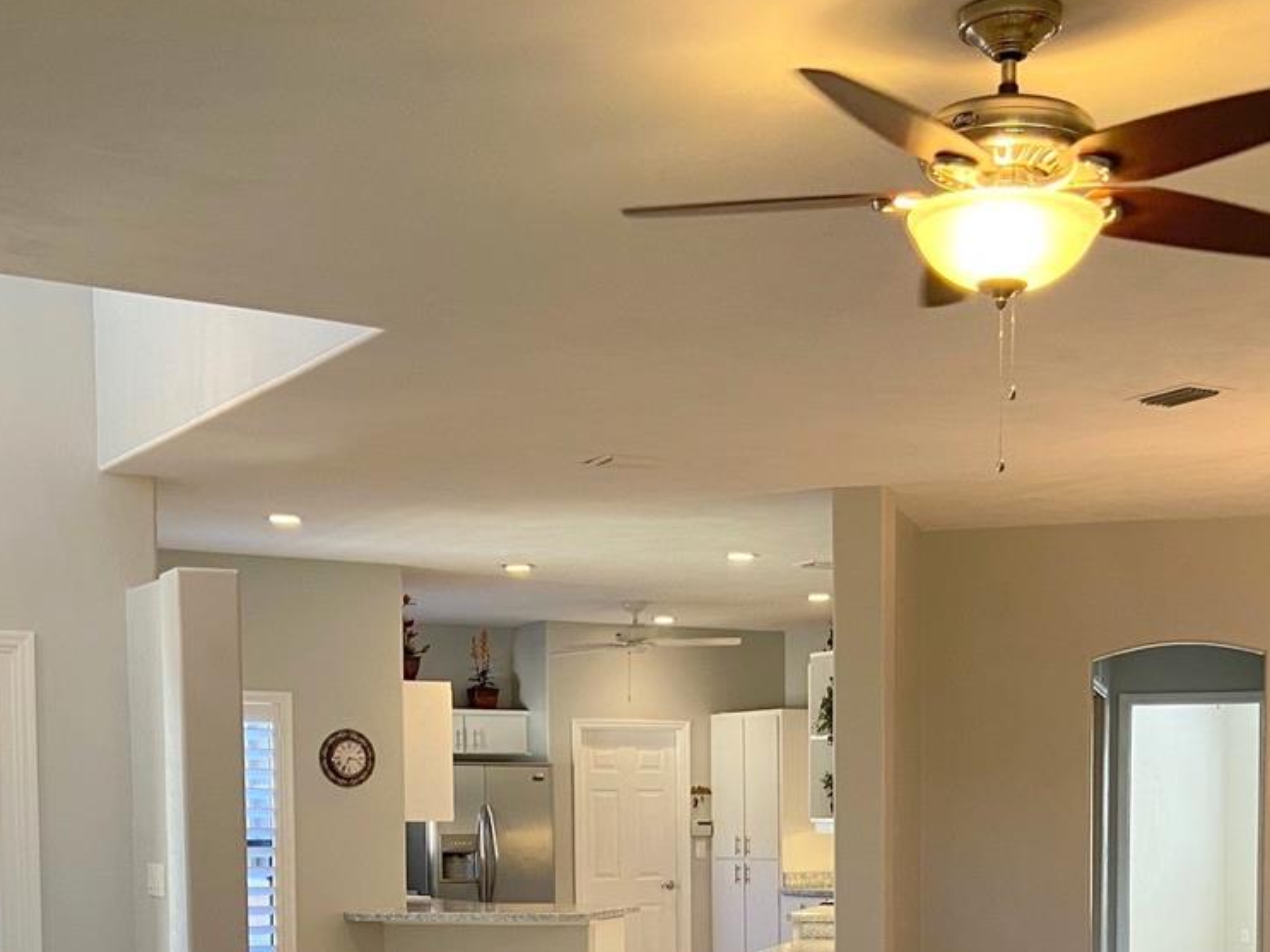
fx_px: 2054
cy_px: 935
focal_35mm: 56
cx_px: 726
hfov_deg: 34.3
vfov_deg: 24.9
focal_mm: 4.25
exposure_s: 1/60
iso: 80
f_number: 1.8
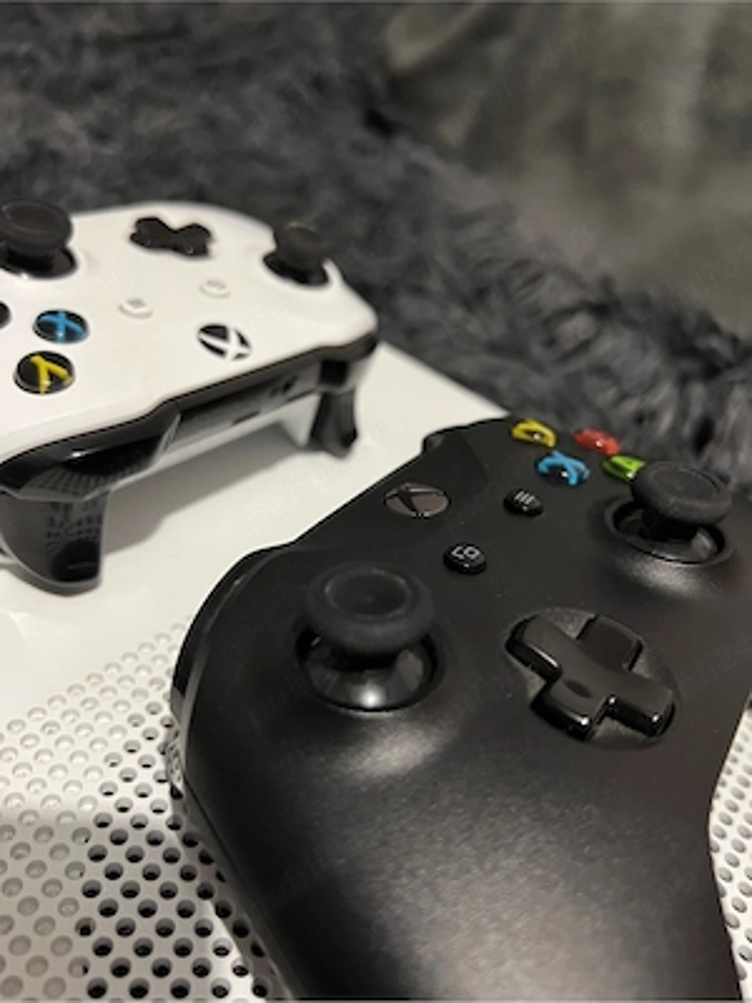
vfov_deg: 67.3
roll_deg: -13.9
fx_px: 753
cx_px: 376
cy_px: 502
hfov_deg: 53.1
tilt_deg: -40.1
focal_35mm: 26
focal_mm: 5.7
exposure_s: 1/44
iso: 500
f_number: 1.5
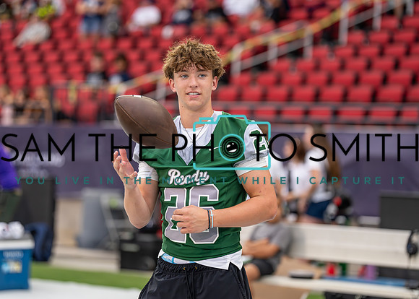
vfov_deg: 9.0
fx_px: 1903
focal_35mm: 160
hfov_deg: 12.6
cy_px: 139
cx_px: 203
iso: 1000
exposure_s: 1/1600
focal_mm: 141
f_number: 2.8
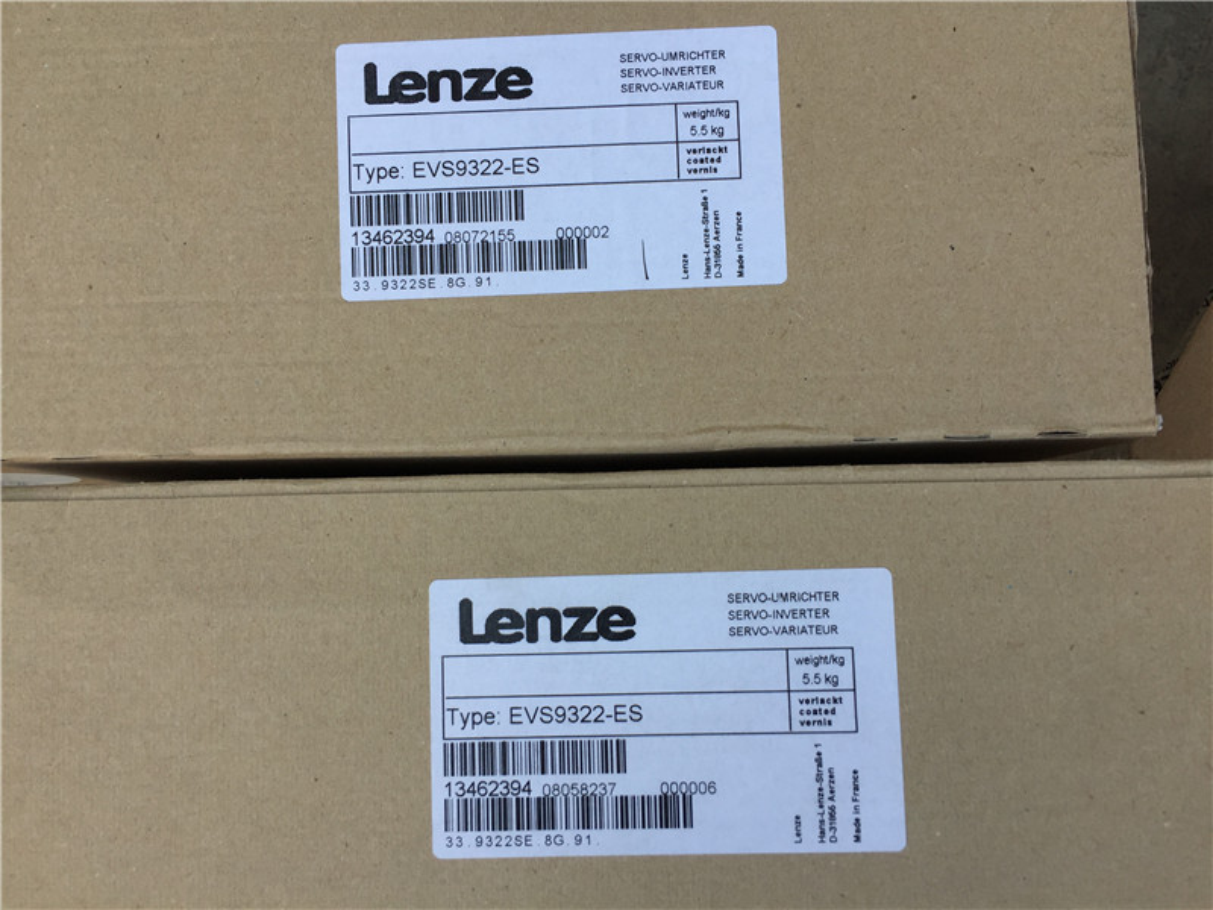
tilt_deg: -84.1
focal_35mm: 29
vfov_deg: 48.2
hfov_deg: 61.7
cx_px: 606
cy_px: 455
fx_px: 1016
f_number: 2.2
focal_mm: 4.15
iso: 32
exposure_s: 1/514
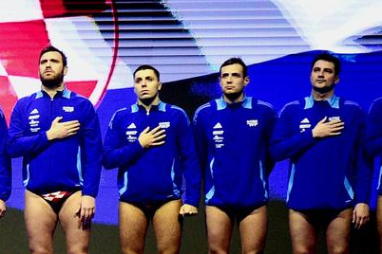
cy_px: 135
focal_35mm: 696
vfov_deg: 2.0
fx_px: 7385
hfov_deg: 3.0
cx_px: -172
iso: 2000
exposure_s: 1/1000
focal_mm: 175
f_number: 2.8
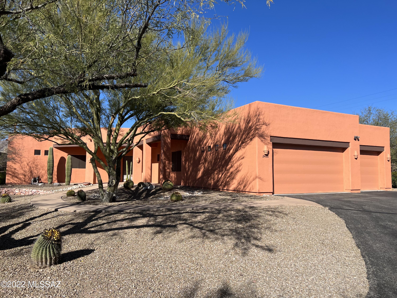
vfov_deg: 53.1
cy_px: 149
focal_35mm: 26
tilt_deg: +3.7
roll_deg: +0.2
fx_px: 298
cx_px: 198
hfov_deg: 67.3
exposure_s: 1/3831
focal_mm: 5.7
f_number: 1.5
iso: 50
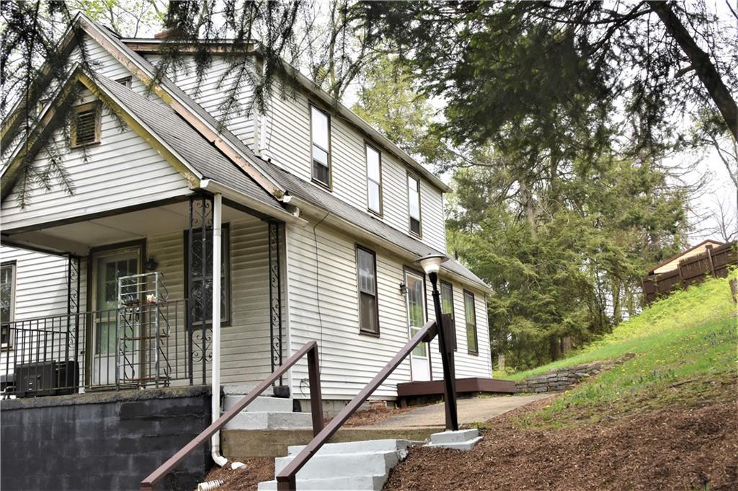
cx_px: 369
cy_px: 246
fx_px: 707
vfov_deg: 38.3
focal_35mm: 34
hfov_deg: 55.1
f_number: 8
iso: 500
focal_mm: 23
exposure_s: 1/500
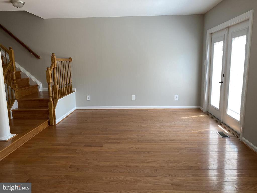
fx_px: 193
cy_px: 96
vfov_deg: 53.1
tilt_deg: -9.5
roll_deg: +0.4
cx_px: 128
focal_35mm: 26
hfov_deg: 67.3
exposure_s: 1/120
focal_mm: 4.25
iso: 100
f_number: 1.8
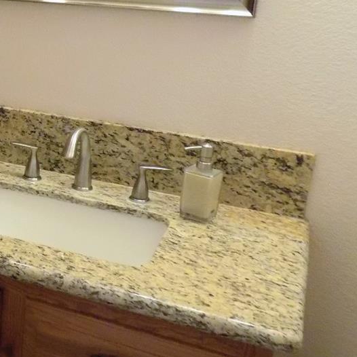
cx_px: -121
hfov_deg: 25.1
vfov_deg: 29.4
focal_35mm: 58
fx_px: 677
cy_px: 127
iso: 400
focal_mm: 4
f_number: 3.1
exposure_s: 1/8
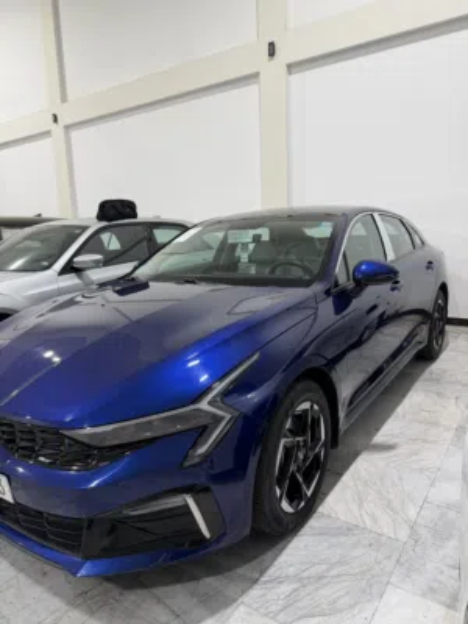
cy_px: 312
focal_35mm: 24
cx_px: 234
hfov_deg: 56.8
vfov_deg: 71.6
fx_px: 433
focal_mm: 6.76
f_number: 1.78
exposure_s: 1/100
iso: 125
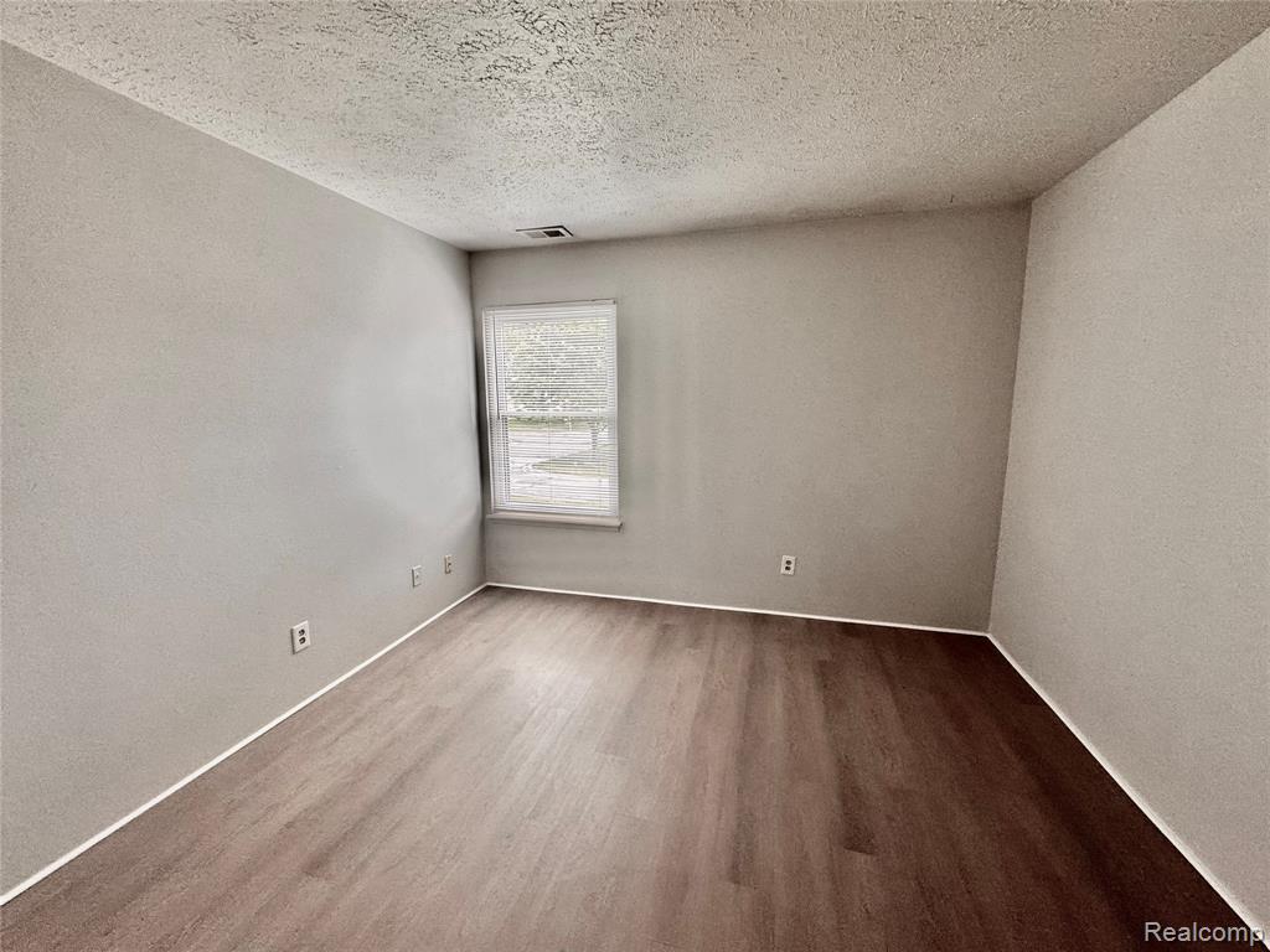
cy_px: 476
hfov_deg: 102.1
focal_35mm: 14
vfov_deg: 85.7
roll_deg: +0.0
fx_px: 514
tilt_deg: -7.6
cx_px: 635
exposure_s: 1/120
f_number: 2.2
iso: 160
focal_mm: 2.22
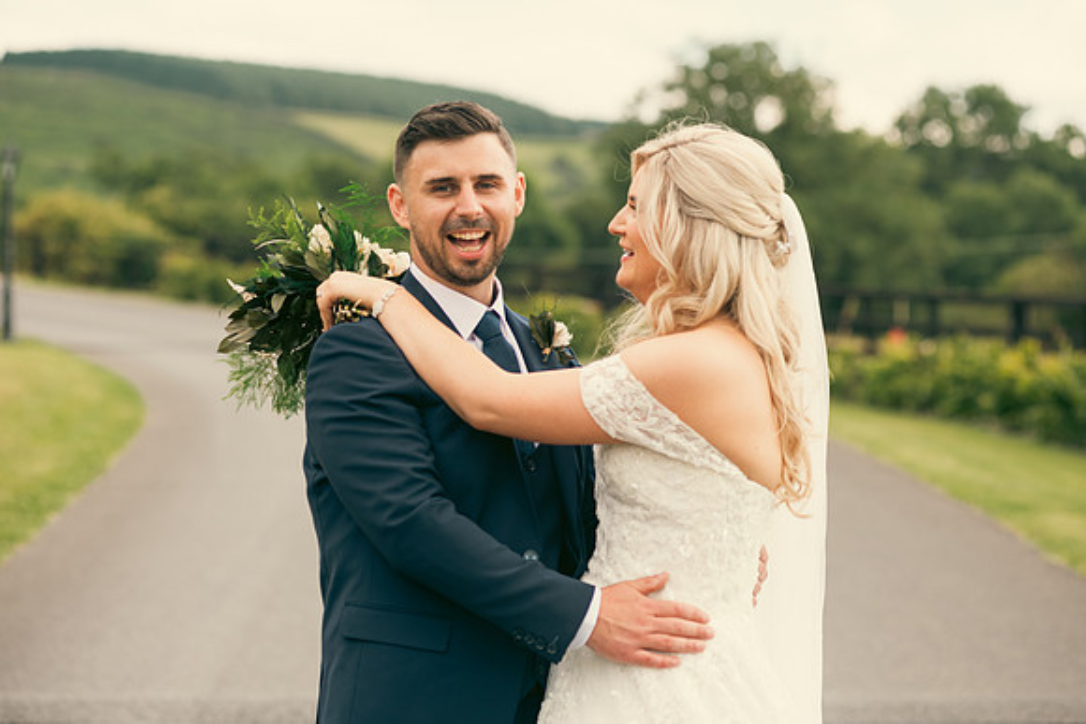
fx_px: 3168
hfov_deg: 19.5
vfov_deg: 13.0
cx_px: 543
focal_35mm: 105
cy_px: 362
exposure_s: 1/320
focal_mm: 105
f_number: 3.5
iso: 125
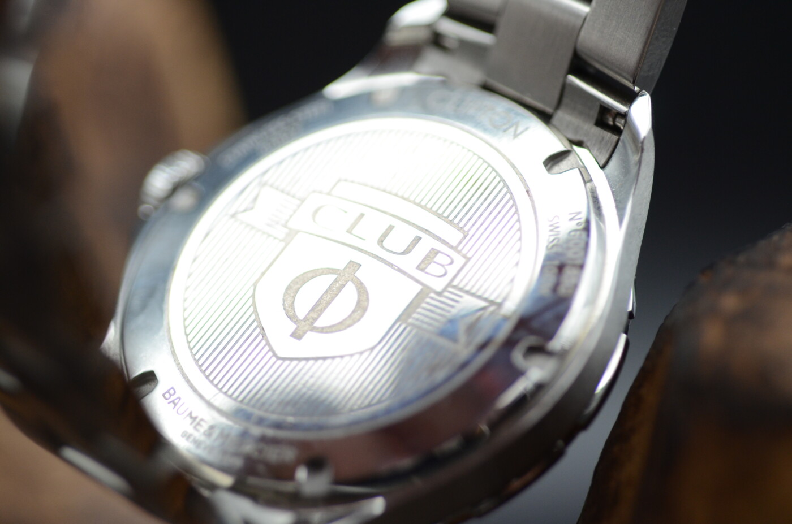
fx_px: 1976
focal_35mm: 90
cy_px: 262
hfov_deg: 22.7
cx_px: 396
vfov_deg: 15.1
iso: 800
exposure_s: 1/500
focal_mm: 60
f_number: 3.5
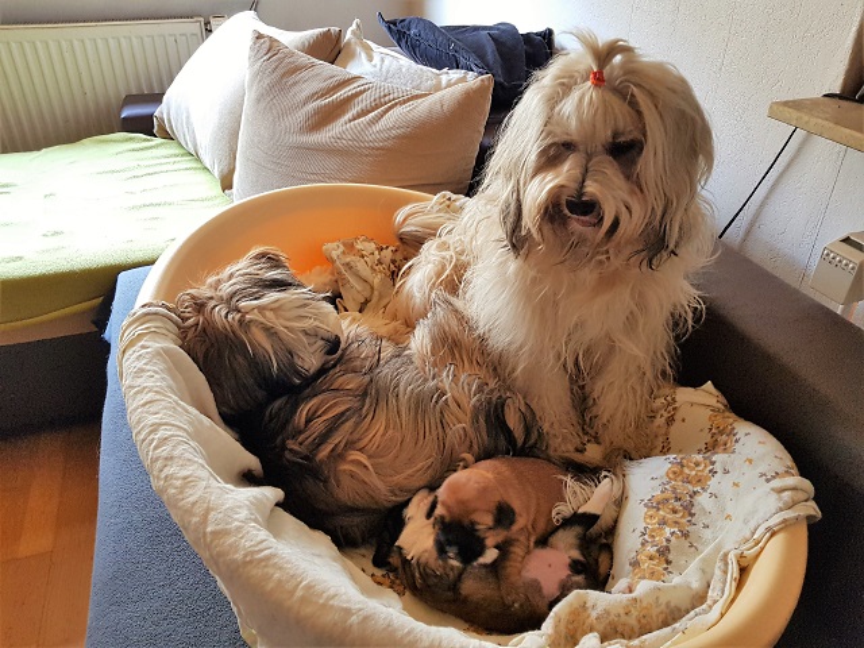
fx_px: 649
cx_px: 432
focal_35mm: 26
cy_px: 324
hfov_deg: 67.3
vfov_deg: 53.1
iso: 200
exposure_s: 1/50
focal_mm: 4.2
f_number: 1.7
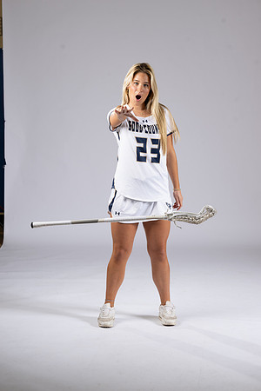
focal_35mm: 87
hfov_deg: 15.7
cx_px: 130
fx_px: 946
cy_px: 196
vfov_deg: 23.4
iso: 250
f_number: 6.3
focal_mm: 87
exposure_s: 1/200
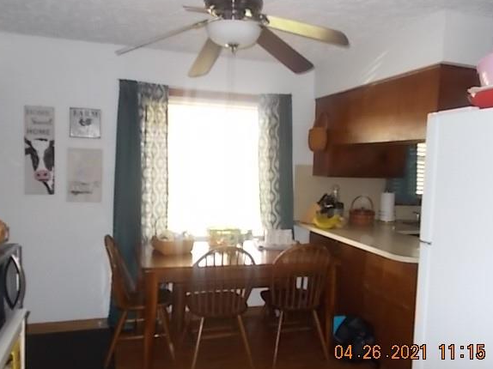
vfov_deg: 48.2
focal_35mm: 29
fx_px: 413
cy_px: 195
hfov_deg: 61.7
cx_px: 238
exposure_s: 1/25
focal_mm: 4.6
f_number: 3.2
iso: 220
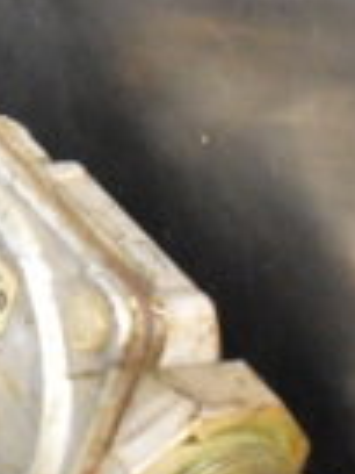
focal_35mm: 272
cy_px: 253
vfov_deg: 7.3
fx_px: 3719
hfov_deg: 5.3
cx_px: -463
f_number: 5
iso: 11400
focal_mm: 42
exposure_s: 1/60
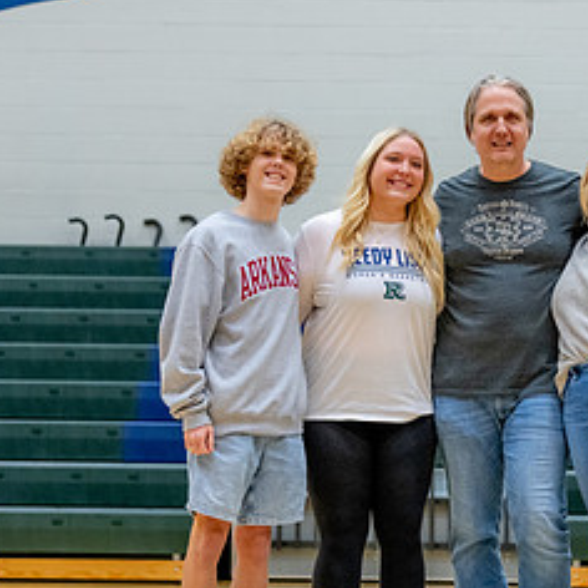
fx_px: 2960
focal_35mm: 154
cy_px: 350
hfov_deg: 11.3
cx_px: 448
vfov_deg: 11.3
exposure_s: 1/400
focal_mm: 70
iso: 2000
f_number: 2.8
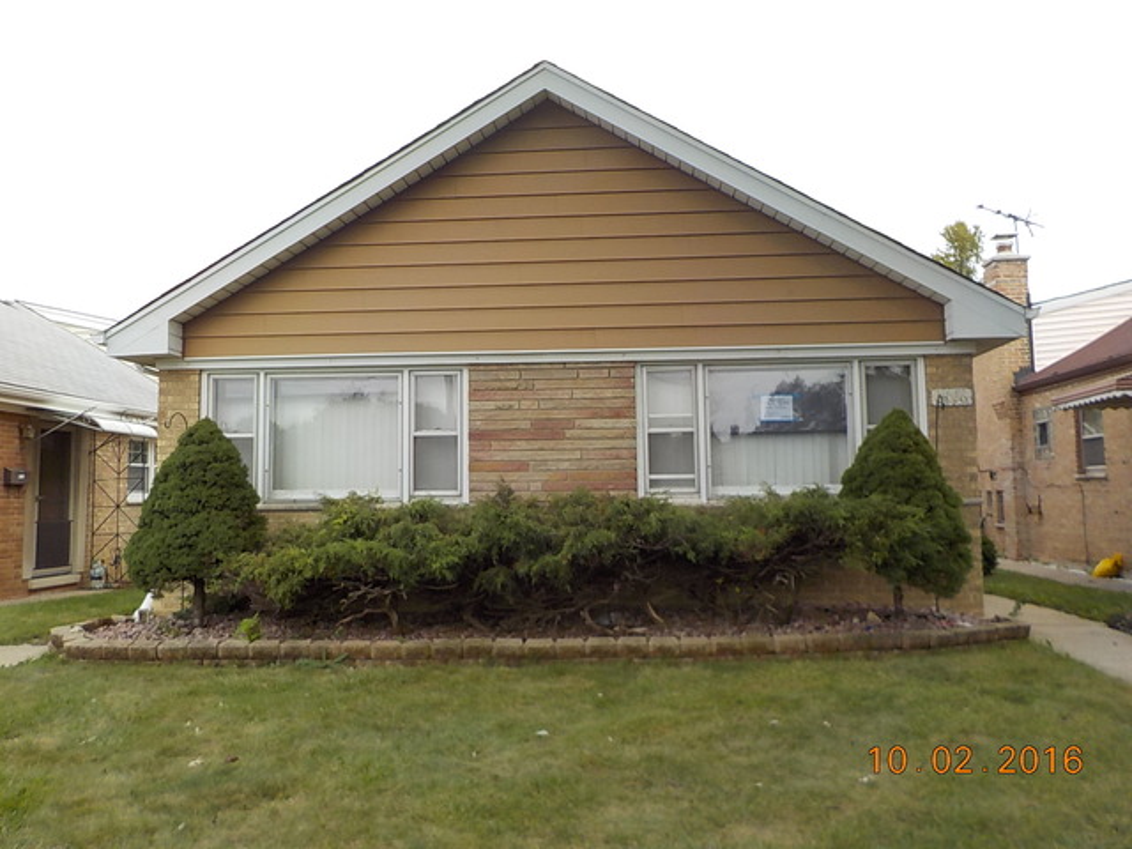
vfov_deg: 46.8
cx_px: 566
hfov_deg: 60.0
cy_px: 424
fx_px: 981
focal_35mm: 30
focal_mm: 4.1
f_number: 3.3
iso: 125
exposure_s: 1/320
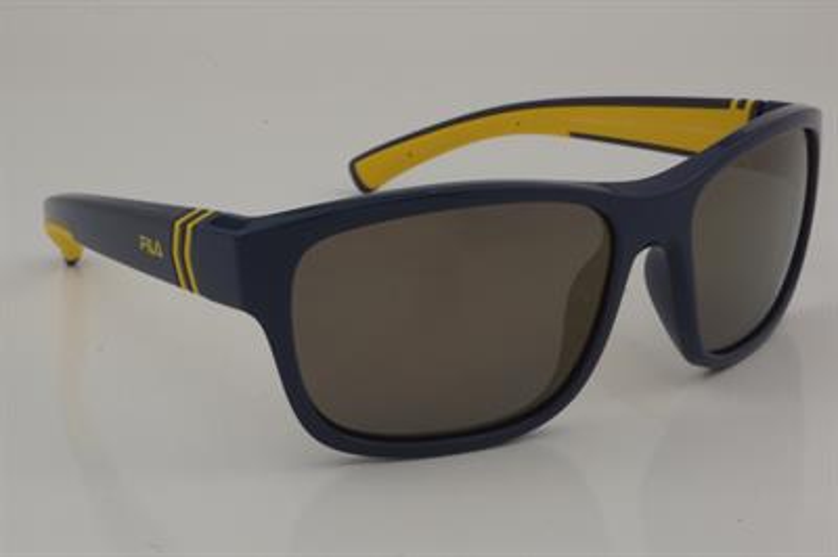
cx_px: 419
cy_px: 278
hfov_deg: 24.6
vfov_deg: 16.5
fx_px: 1919
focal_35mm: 82
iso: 100
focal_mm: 55
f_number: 36
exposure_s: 1/3
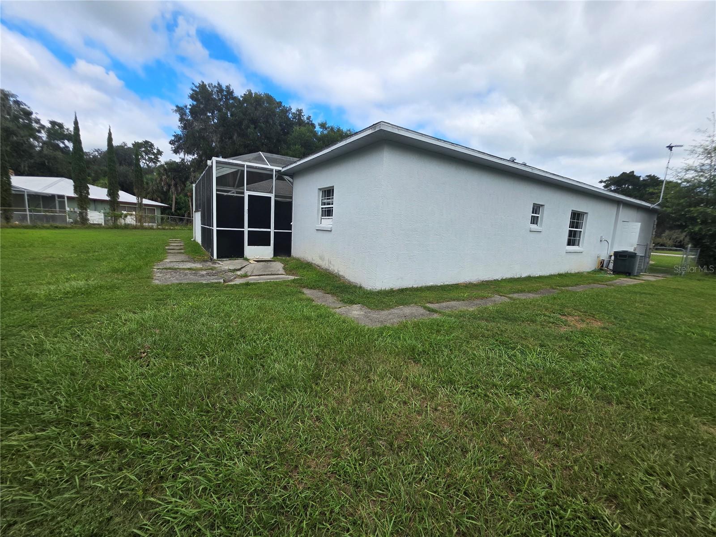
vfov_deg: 89.9
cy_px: 268
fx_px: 269
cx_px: 358
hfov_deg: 106.2
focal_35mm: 13
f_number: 1.9
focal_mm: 2.2
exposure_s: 1/1286
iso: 40
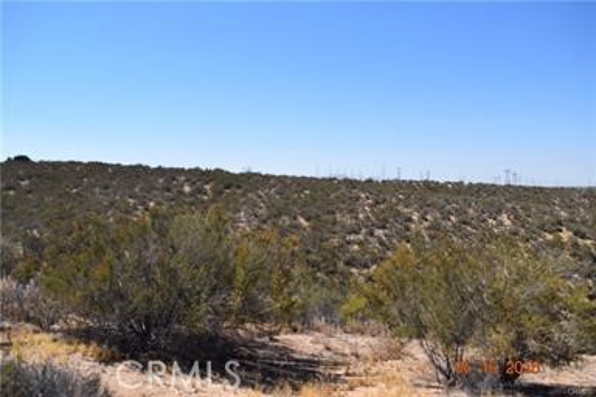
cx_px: 298
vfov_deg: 47.9
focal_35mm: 27
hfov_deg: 67.4
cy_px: 198
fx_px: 447
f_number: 7.1
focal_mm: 18
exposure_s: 1/1600
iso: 400
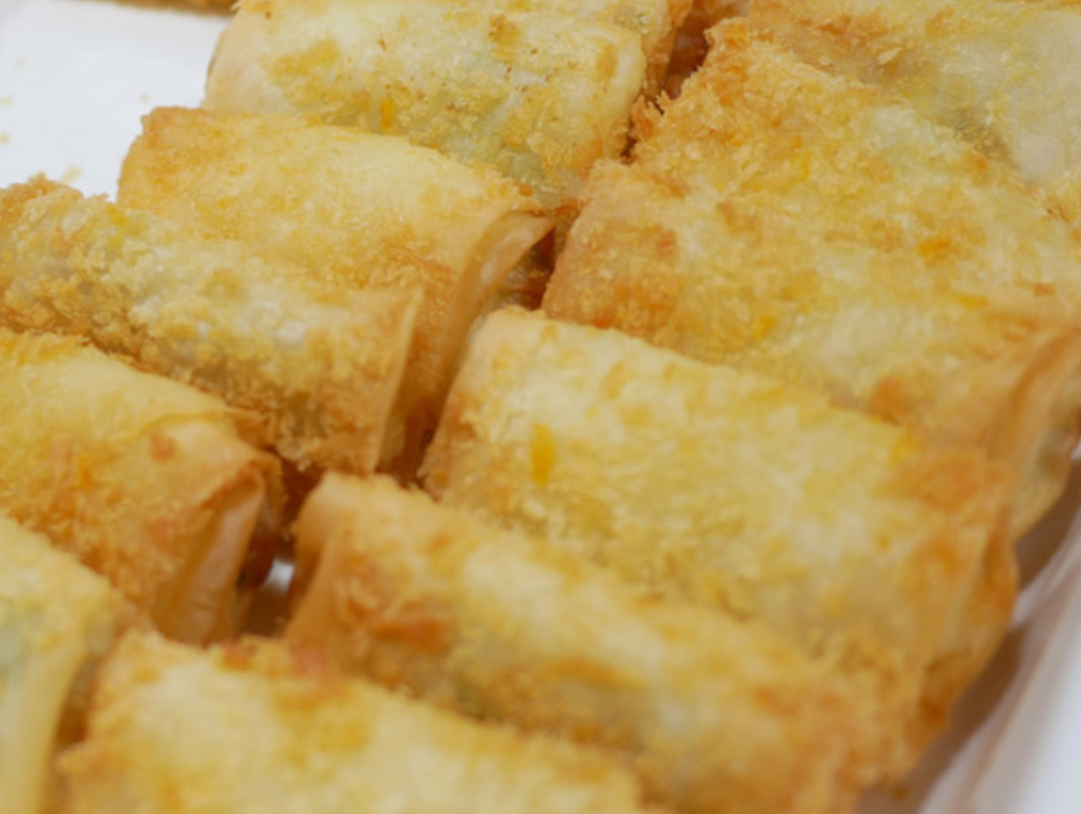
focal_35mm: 59
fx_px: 1845
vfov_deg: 24.9
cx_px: 246
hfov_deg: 32.0
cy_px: 426
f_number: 1.7
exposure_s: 1/125
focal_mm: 15
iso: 200
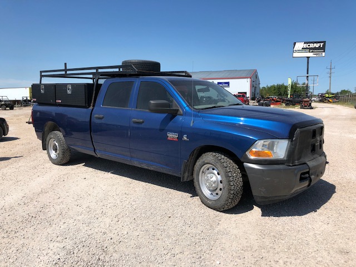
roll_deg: +0.7
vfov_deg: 49.7
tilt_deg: -5.9
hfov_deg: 63.4
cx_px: 178
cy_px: 134
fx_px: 288
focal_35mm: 28
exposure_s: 1/2825
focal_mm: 4
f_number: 1.8
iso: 20
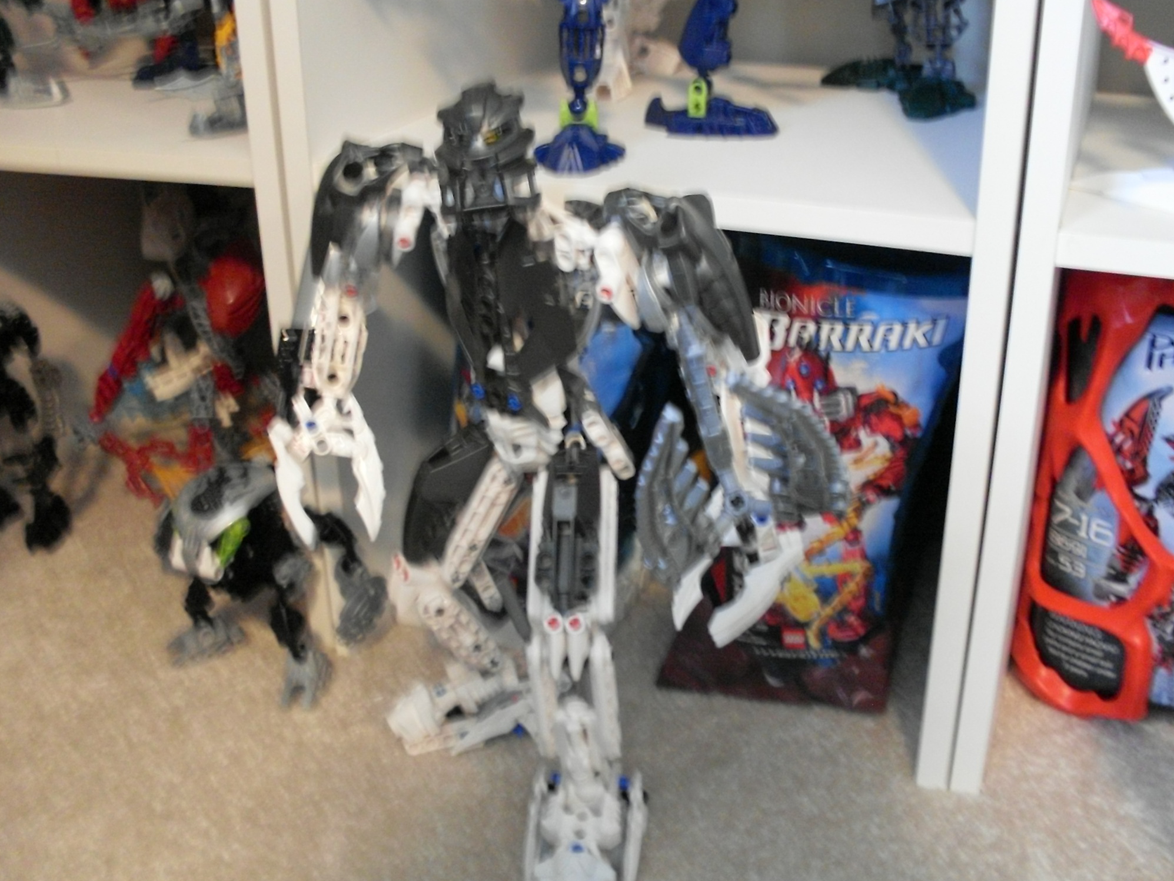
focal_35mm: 39
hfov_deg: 47.9
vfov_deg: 36.8
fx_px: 1323
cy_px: 441
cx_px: 598
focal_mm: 6.3
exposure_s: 1/15
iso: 400
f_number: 2.8
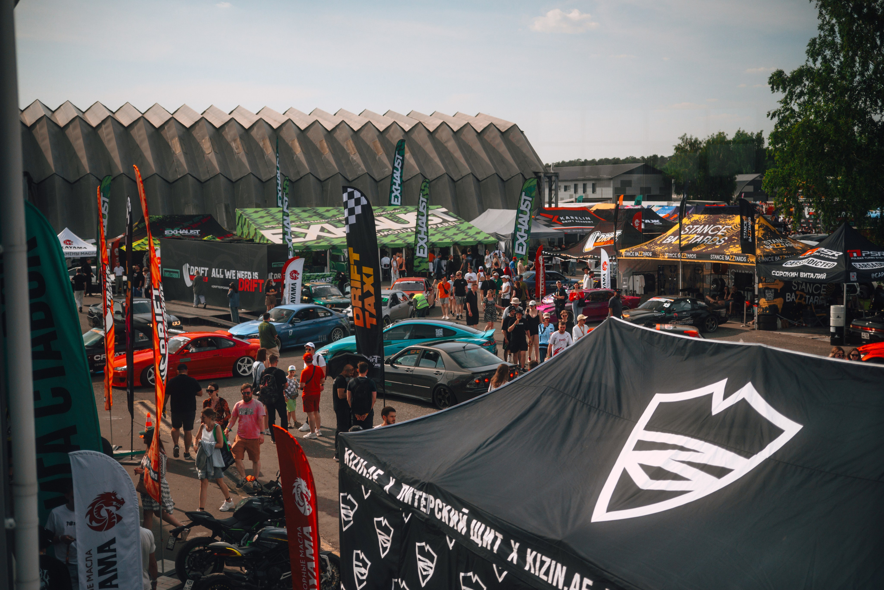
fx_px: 1013
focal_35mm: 41
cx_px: 442
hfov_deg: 47.2
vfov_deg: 32.5
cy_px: 295
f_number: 2.2
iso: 800
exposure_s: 1/8000
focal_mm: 40
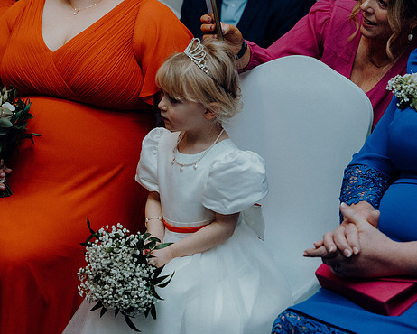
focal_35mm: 73
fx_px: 901
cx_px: 161
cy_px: 163
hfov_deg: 26.0
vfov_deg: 21.0
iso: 2500
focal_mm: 62
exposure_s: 1/160
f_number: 3.5
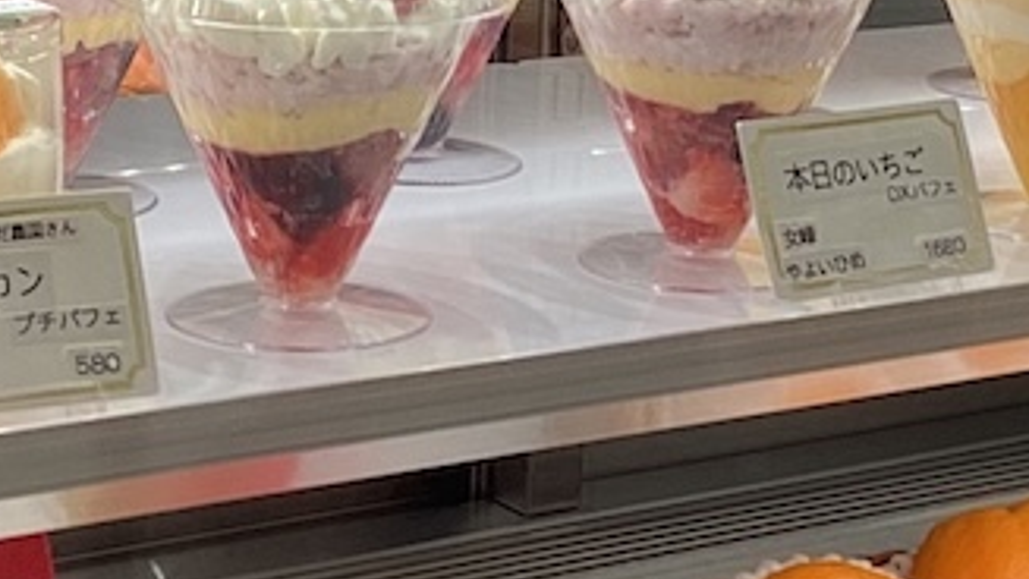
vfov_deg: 9.7
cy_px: -19
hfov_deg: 17.3
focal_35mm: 124
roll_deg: -3.5
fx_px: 3384
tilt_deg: -10.1
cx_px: 607
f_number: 2.4
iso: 25
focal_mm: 3.3
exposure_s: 1/120
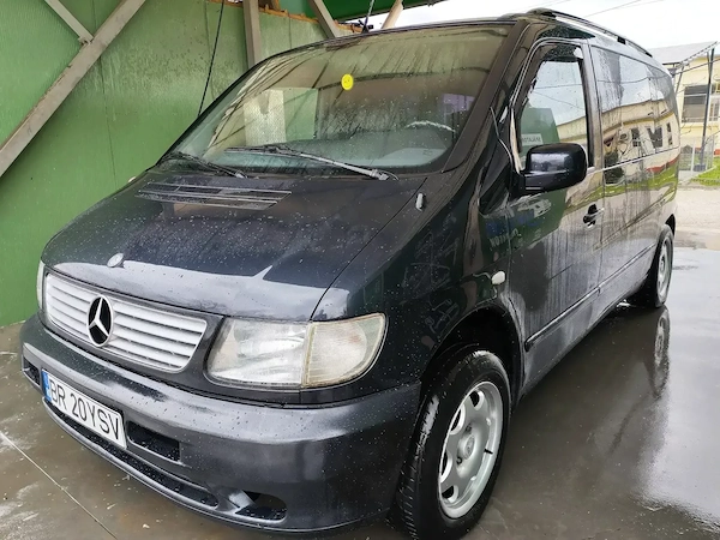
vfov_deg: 51.4
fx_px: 562
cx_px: 360
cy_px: 270
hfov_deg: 65.3
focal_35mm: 27
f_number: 1.9
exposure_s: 1/100
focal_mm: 6.12
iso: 58
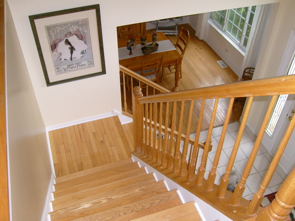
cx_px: 148
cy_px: 110
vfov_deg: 40.7
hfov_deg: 52.6
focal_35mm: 35
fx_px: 298
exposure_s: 1/45
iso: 100
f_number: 2.8
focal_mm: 5.8
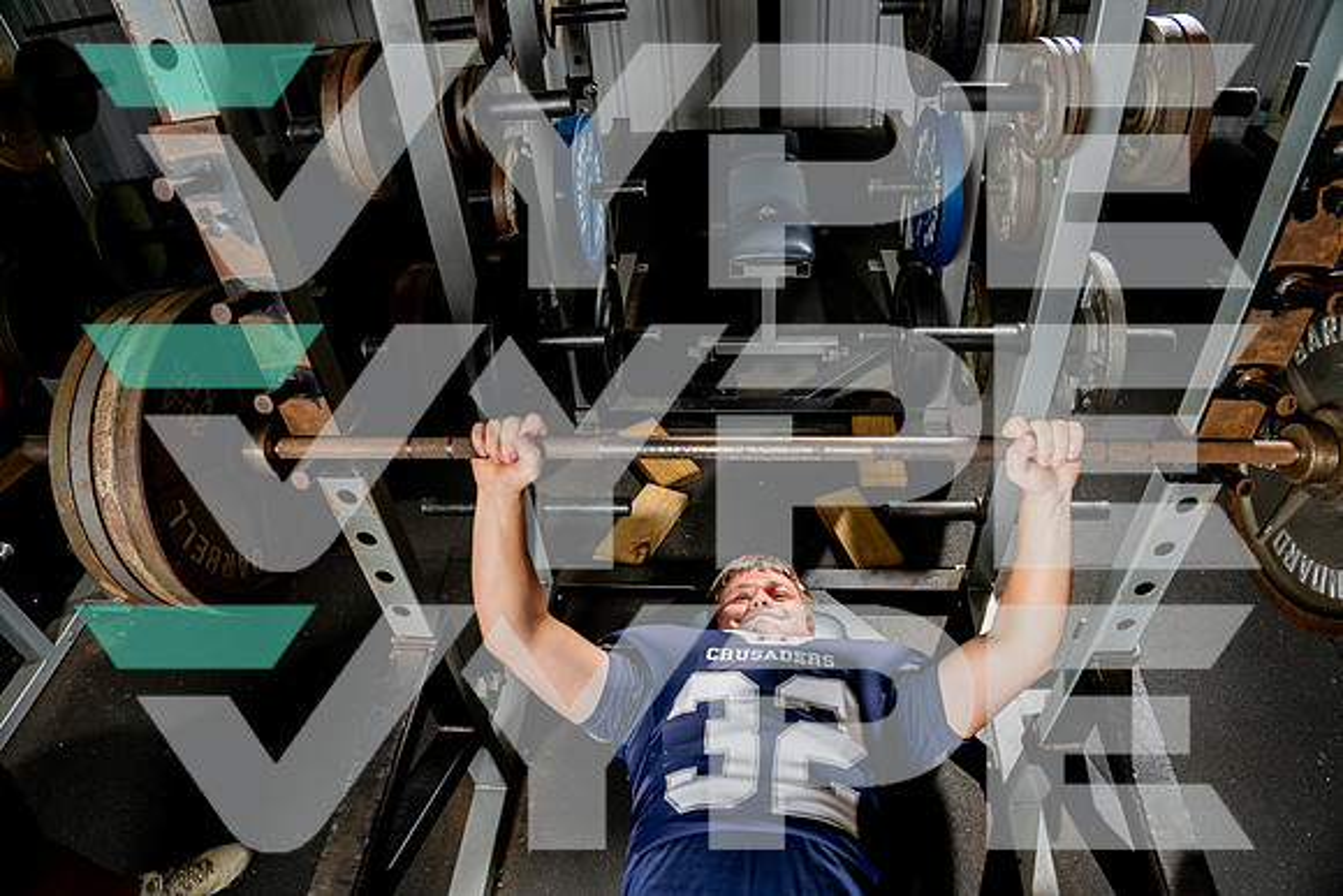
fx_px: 784
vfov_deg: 59.5
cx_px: 669
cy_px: 435
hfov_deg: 81.1
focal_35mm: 21
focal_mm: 20
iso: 250
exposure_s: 1/250
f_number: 5.6
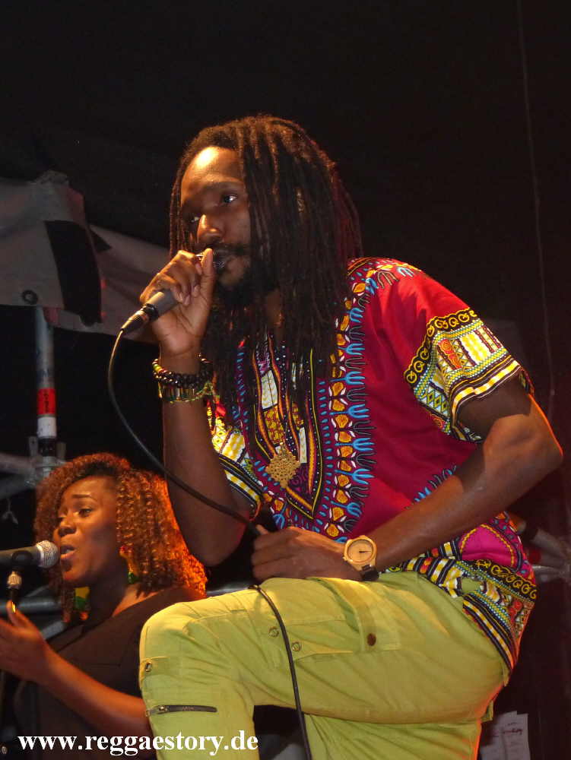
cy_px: 380
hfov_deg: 14.5
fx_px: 2241
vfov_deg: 19.3
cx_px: 286
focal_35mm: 102
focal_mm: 18.3
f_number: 2.8
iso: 400
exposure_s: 1/60
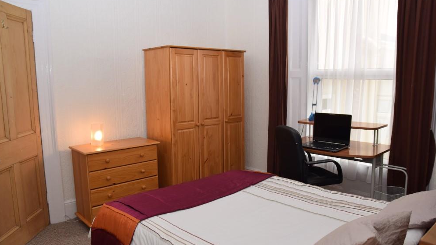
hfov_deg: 68.8
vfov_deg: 42.1
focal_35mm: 28
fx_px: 318
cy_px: 130
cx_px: 213
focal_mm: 17
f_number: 4
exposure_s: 1/60
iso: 100
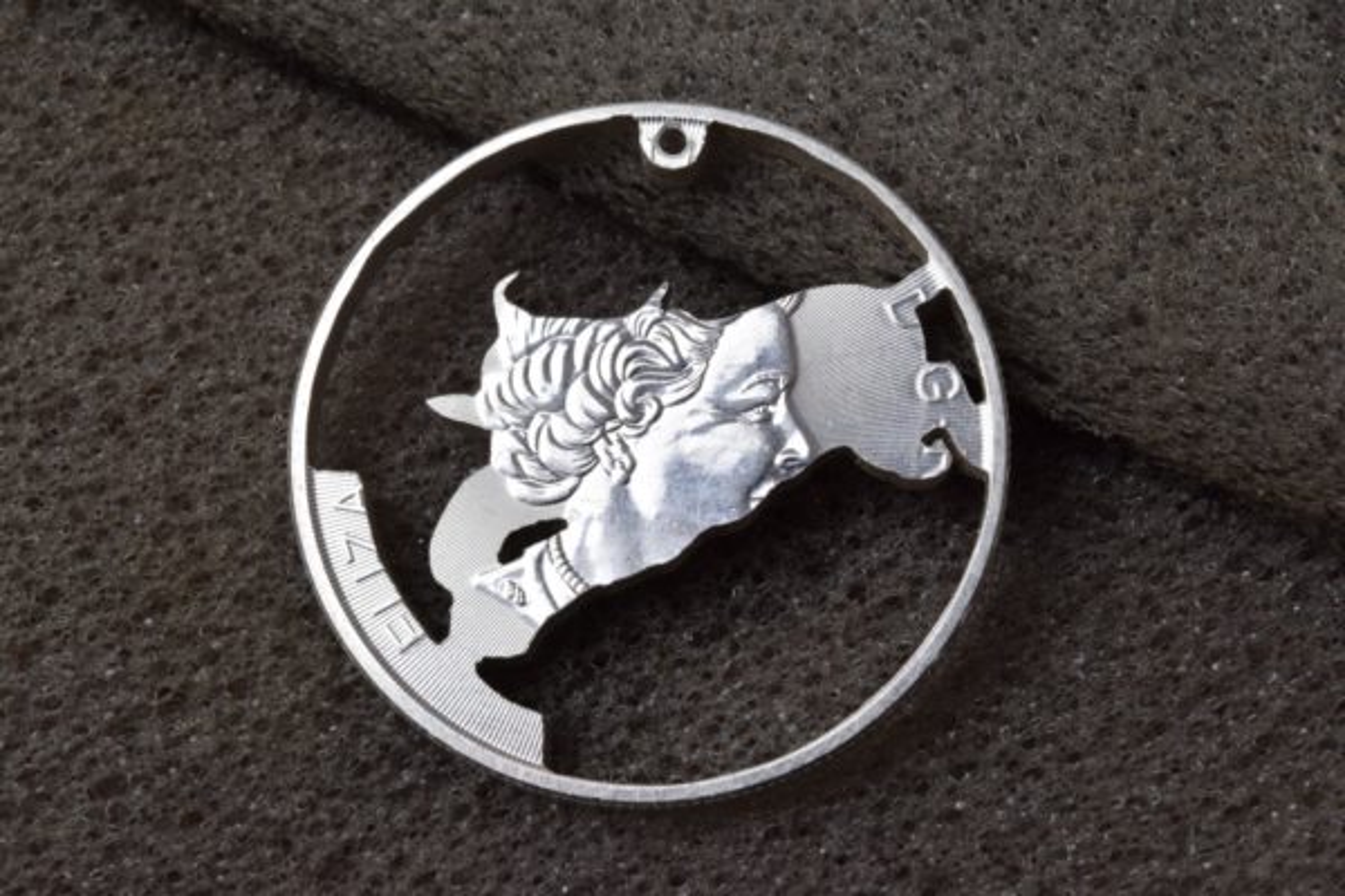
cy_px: 448
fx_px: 3082
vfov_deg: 16.6
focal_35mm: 82
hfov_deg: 24.6
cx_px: 672
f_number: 22
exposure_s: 1/13
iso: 640
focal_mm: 55
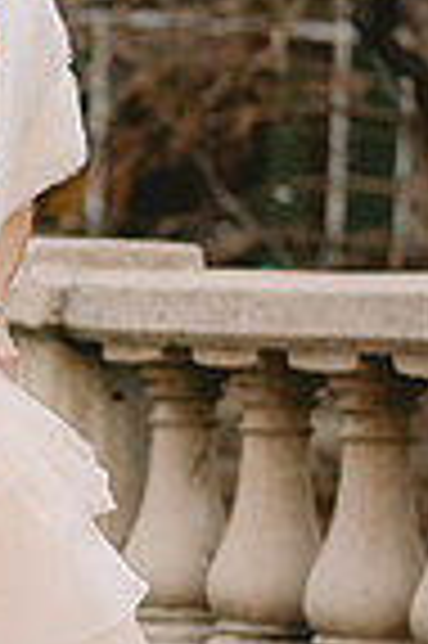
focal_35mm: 255
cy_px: 446
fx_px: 4558
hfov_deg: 5.3
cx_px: -144
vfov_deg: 8.1
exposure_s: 1/400
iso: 800
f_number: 2.8
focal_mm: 81
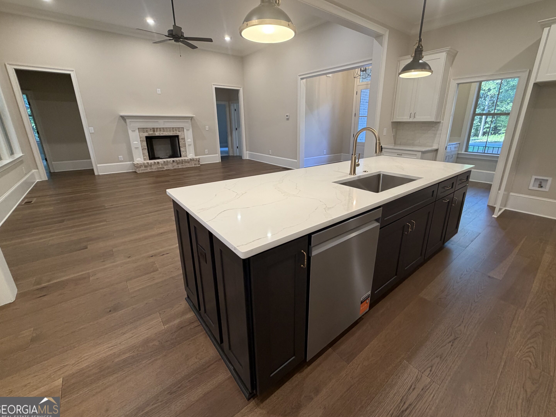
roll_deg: +0.3
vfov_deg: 81.7
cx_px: 291
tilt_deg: -16.9
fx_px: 241
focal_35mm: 15
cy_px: 196
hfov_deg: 98.1
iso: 200
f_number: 2.2
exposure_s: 1/60
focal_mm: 2.22
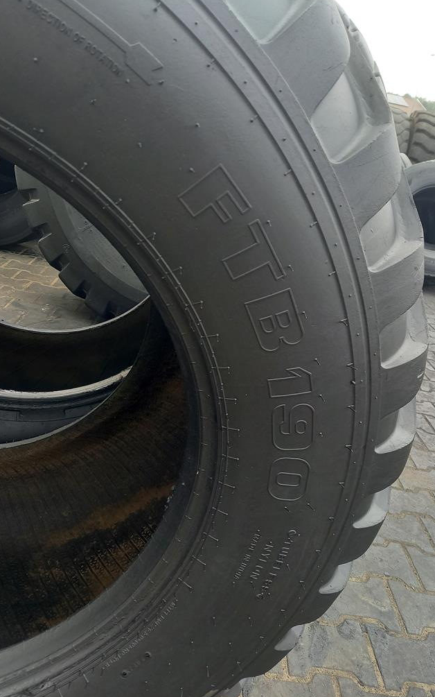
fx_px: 512
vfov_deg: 68.4
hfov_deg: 46.0
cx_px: 206
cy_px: 349
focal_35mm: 27
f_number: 1.8
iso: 80
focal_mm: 4.65
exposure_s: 1/50
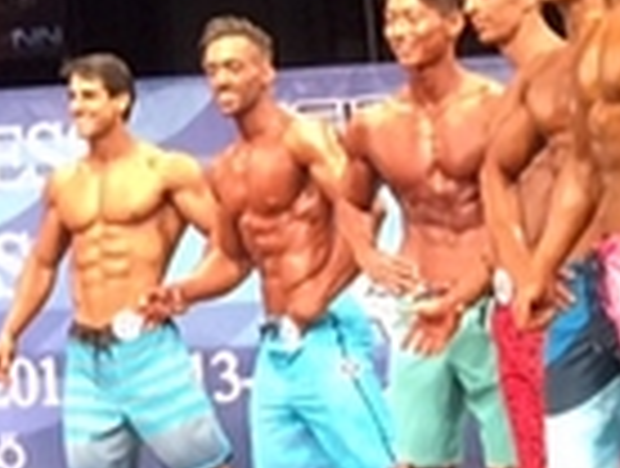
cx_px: -669
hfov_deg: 8.8
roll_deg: +1.1
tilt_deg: +14.7
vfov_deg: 6.8
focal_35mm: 210
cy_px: -490
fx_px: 3768
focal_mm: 4.15
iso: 100
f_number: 2.2
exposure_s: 1/33
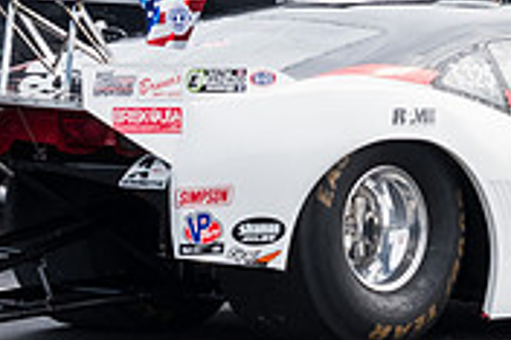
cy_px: 108
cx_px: 580
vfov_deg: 4.2
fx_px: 4595
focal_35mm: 324
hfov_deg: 6.3
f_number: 9
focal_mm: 58.7
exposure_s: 1/200
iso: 400
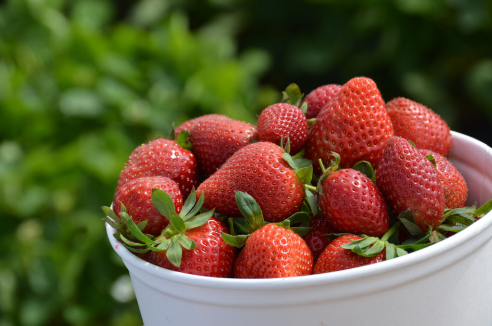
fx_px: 2455
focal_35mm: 180
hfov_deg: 11.4
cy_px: 163
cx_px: 246
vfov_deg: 7.6
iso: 110
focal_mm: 120
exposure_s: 1/250
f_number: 8
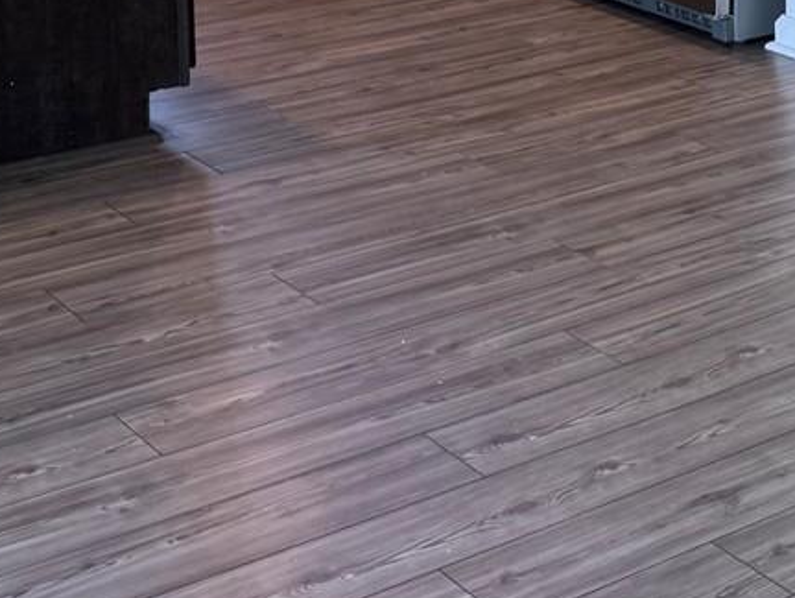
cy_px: -277
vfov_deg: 15.4
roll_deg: -2.3
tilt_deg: -4.8
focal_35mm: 89
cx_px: 1153
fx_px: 2046
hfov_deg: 19.5
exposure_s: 1/120
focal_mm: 6.76
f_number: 1.78
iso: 100
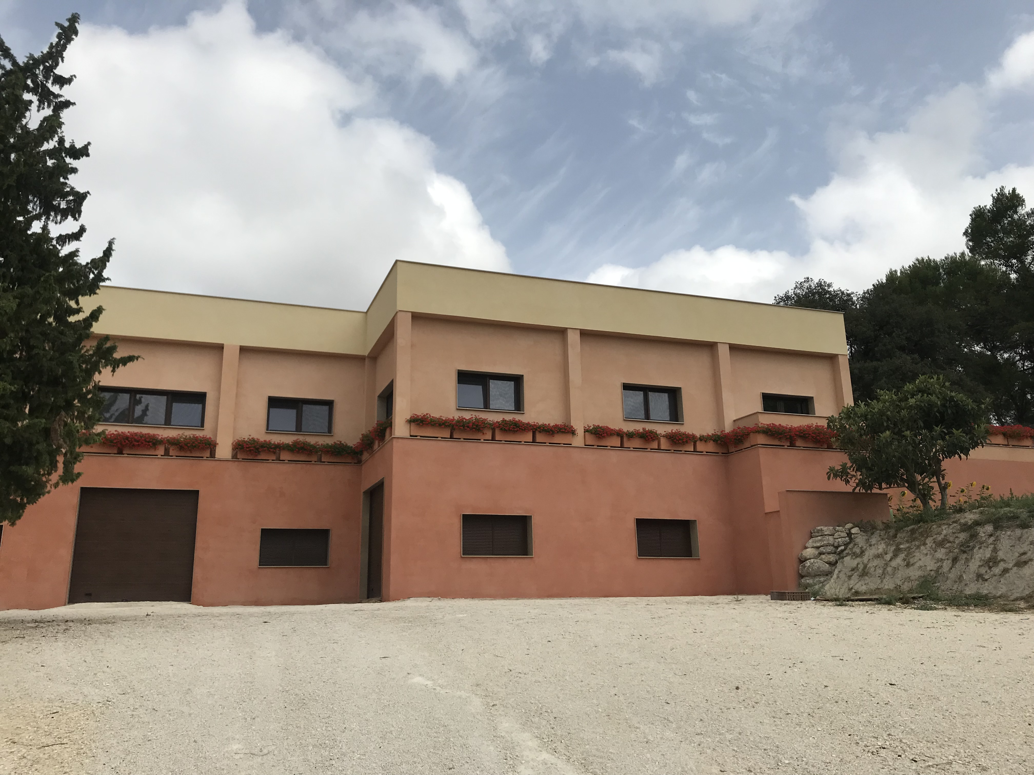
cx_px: 517
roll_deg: +1.0
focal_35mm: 28
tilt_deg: +15.5
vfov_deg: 49.7
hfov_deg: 63.4
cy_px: 388
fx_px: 836
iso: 20
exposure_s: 1/4566
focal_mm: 3.99
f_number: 1.8
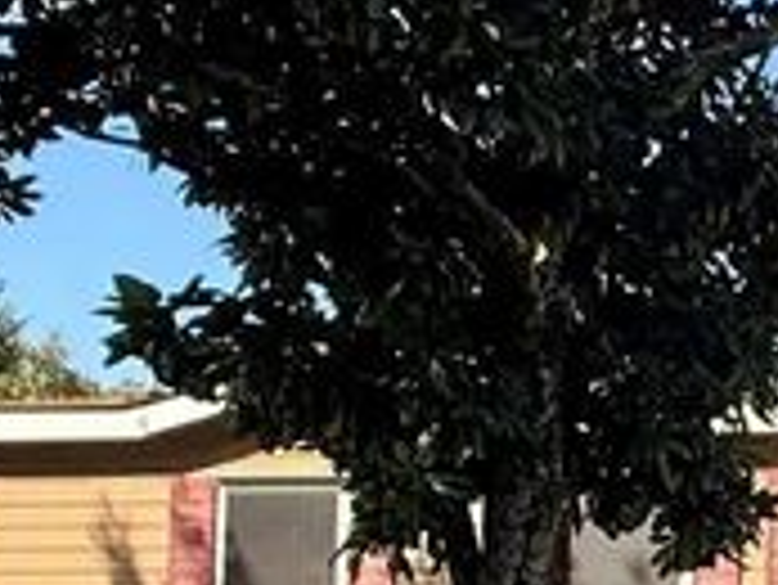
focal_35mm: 83
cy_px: 567
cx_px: 1264
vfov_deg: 17.4
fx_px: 1867
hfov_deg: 19.5
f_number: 2.2
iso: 64
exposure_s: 1/1145
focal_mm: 2.22
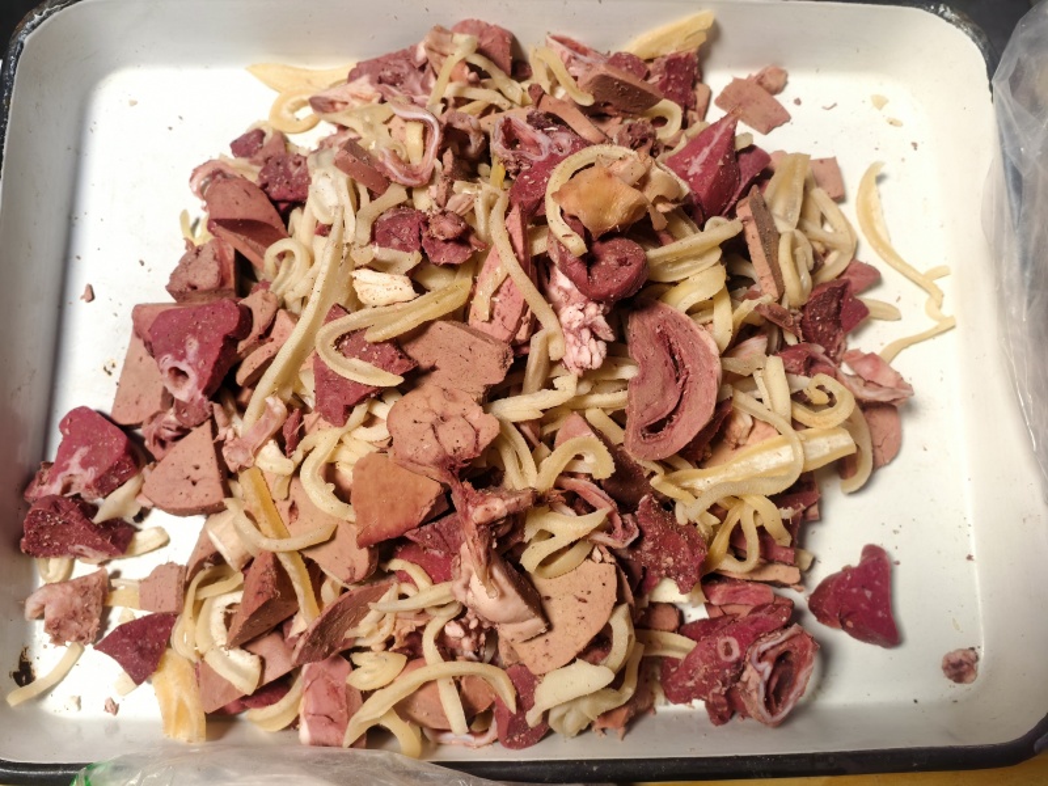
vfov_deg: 51.4
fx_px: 817
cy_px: 393
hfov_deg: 65.3
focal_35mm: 27
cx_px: 524
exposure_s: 1/110
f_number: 2.8
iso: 50
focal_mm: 6.35
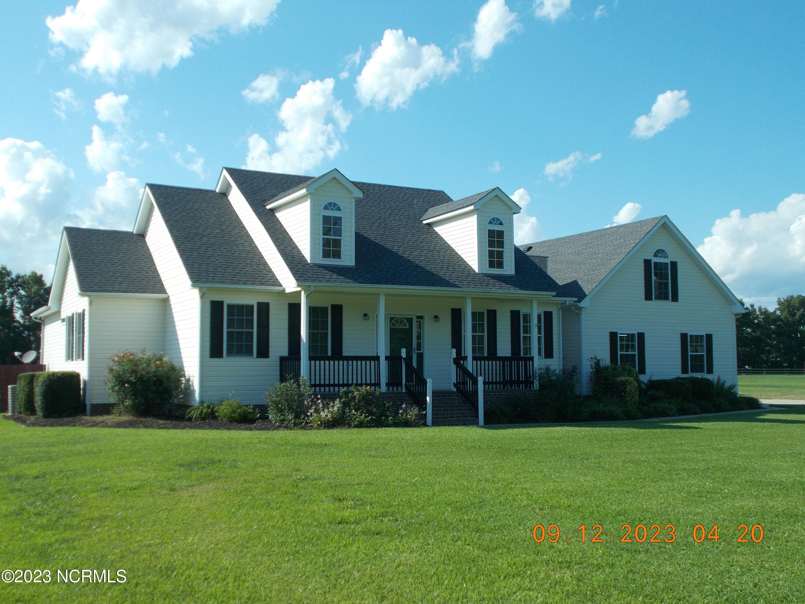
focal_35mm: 39
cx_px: 402
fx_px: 907
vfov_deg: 36.8
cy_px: 302
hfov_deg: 47.9
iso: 80
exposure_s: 1/100
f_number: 9.8
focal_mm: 6.9
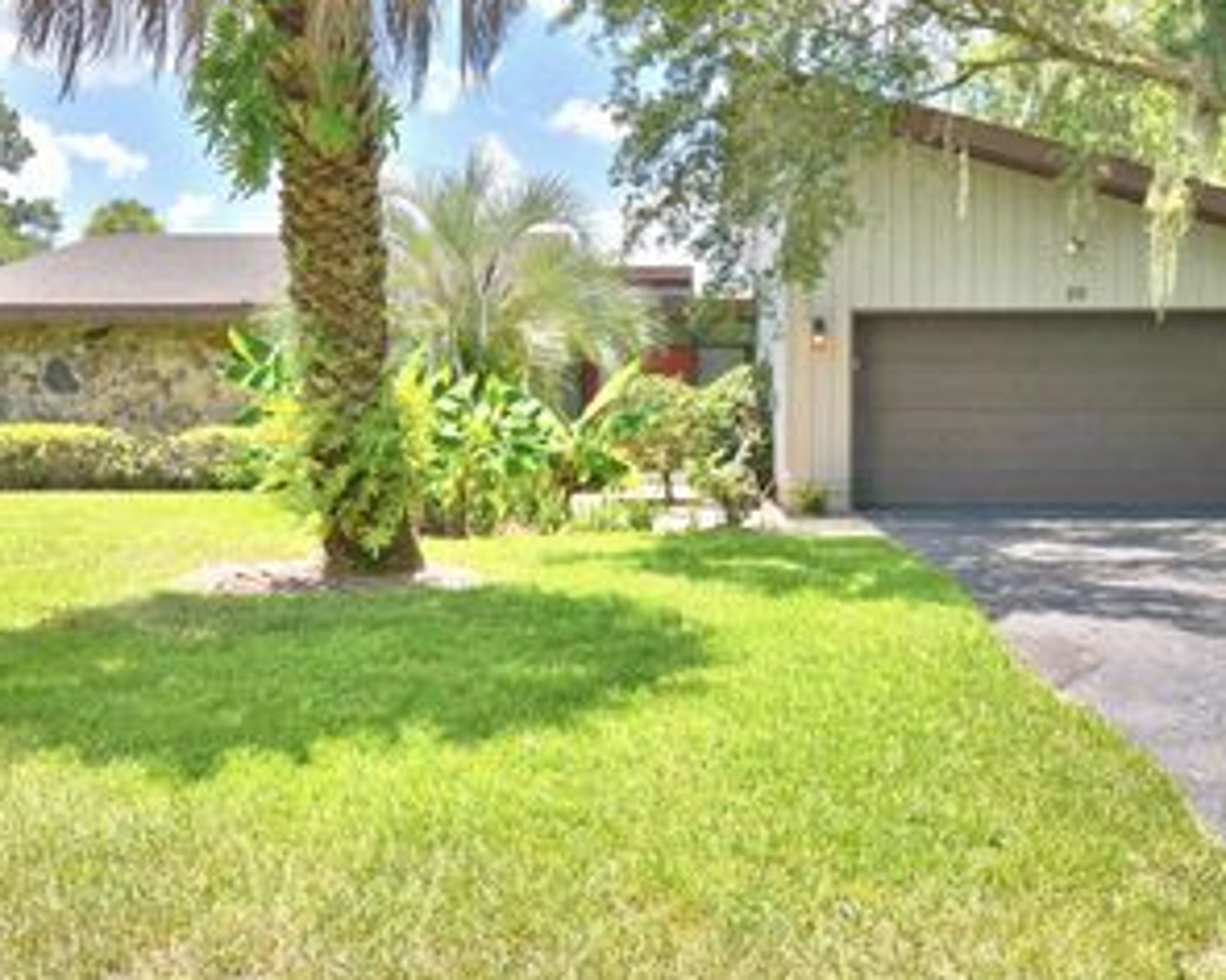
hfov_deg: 51.5
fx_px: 1270
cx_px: 615
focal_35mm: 35
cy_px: 430
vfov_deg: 42.2
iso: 100
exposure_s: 1/250
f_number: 8
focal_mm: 15
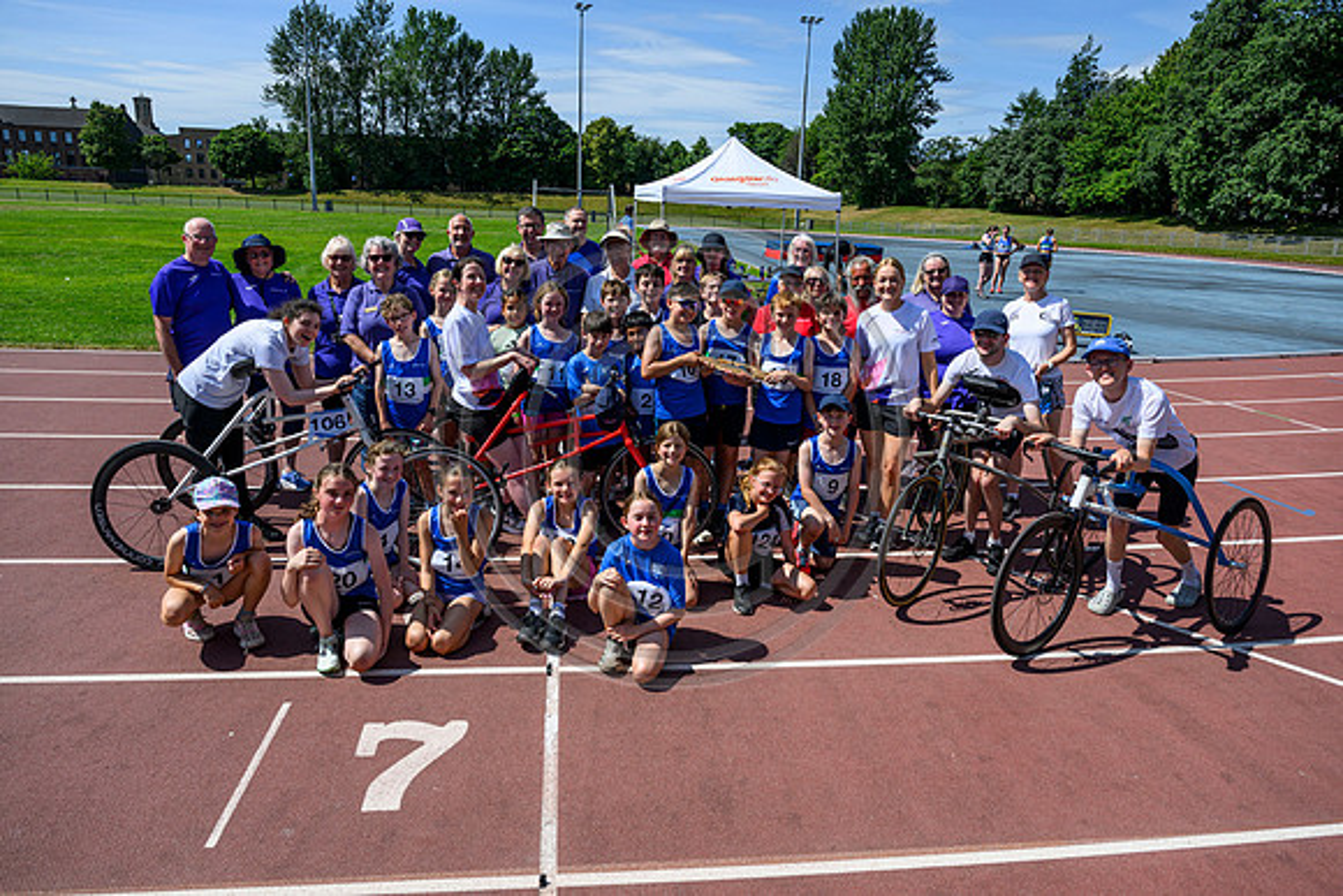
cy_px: 448
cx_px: 672
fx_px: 896
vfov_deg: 53.2
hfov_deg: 73.7
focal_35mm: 24
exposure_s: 1/1250
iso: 200
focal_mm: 24
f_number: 5.6
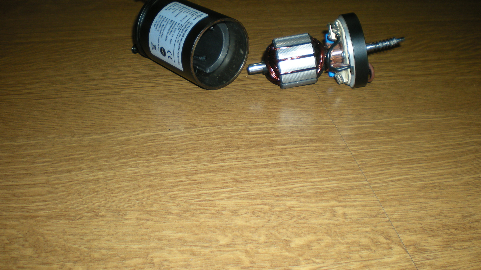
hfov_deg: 48.4
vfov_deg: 28.2
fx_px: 536
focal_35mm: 42
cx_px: 238
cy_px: 100
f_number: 3.1
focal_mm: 6.3
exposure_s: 1/60
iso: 64
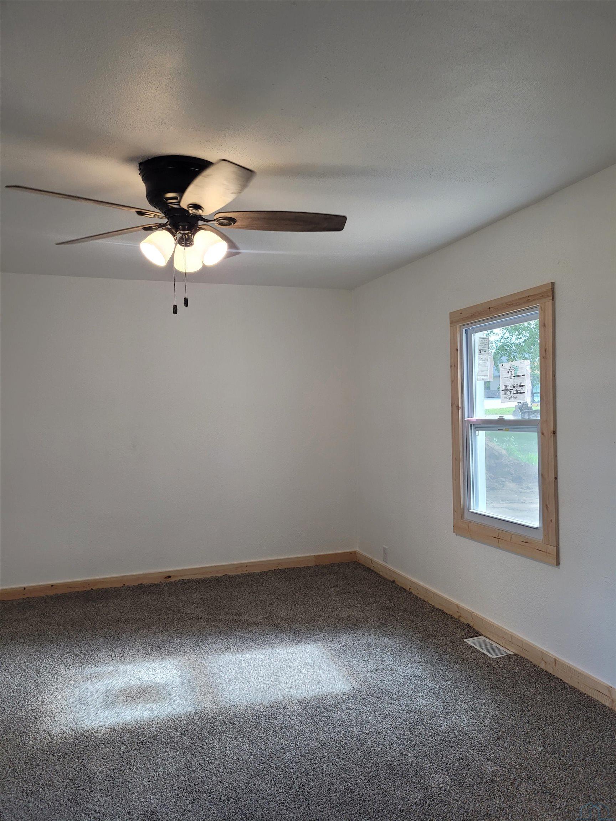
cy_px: 410
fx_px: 617
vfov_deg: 67.3
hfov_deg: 53.1
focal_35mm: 26
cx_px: 308
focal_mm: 5.4
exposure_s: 1/120
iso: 100
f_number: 1.8
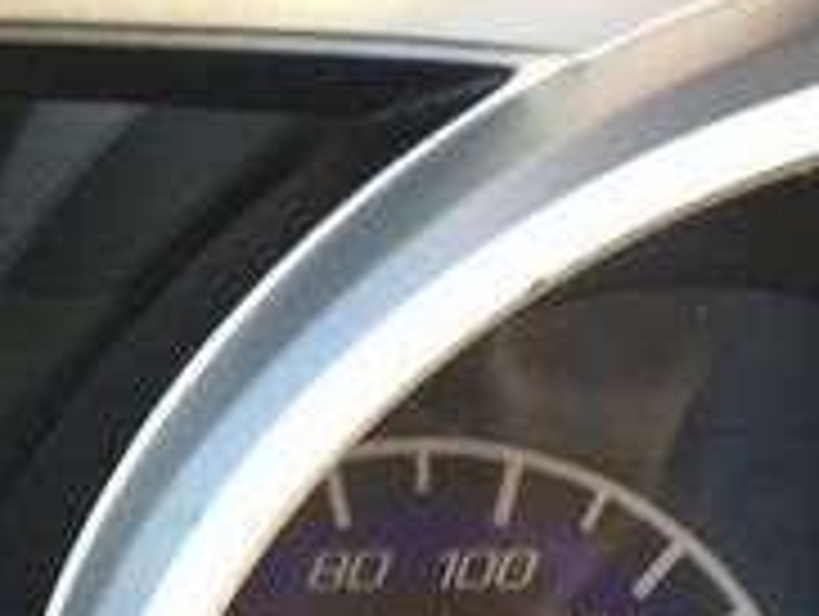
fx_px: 2488
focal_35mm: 105
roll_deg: -0.3
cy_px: 843
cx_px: -432
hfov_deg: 16.8
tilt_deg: -32.4
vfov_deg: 13.5
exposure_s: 1/50
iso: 32
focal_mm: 4.15
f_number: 2.2
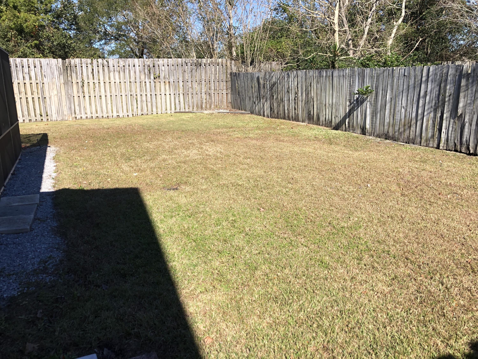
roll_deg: +0.6
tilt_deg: -14.0
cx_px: 239
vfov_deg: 49.7
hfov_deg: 63.4
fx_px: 387
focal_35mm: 28
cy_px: 180
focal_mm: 3.99
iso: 20
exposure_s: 1/1412
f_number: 1.8
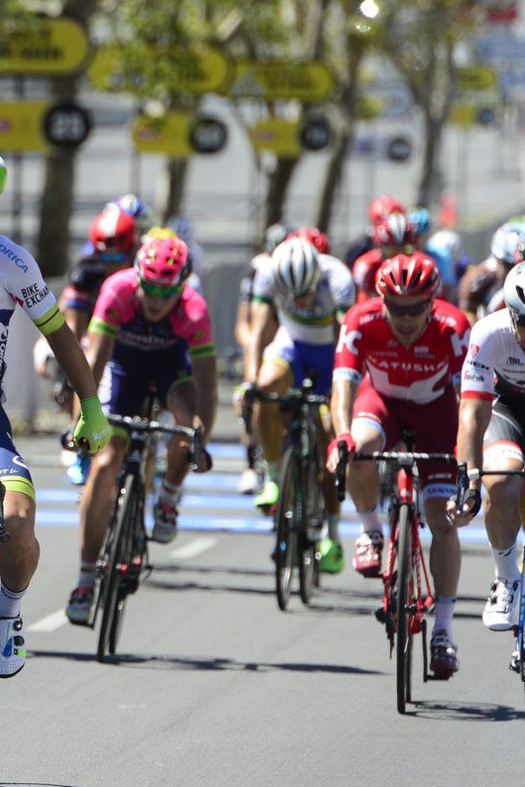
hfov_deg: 2.3
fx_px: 13190
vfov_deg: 3.4
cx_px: -18
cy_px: 394
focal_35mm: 603
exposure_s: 1/1000
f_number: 8
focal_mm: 400
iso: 800
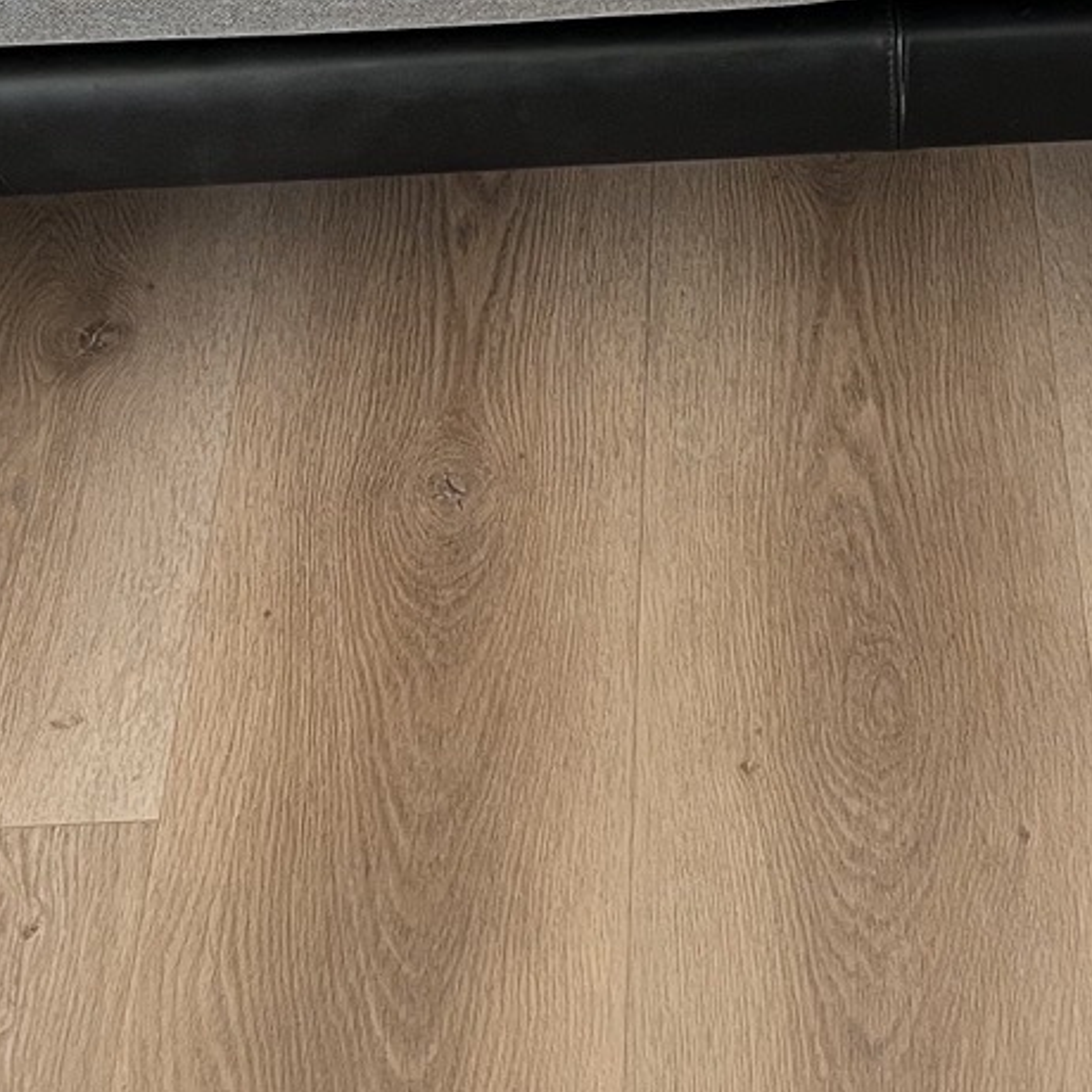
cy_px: -306
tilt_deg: -30.5
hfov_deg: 17.9
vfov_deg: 17.1
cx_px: 885
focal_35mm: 96
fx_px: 3426
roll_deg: +1.1
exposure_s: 1/60
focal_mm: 5.1
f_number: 1.6
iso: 125
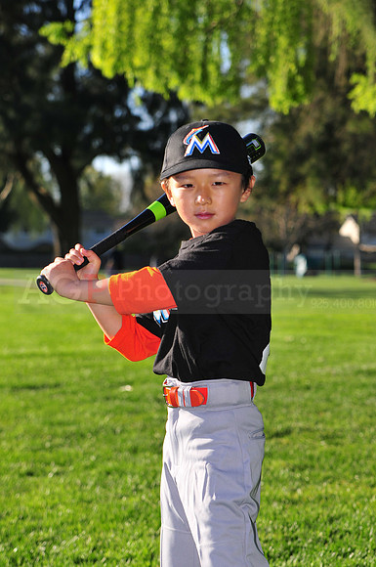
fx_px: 1650
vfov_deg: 19.5
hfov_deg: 13.0
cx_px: 188
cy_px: 284
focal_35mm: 105
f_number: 4.5
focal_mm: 70
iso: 200
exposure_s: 1/800
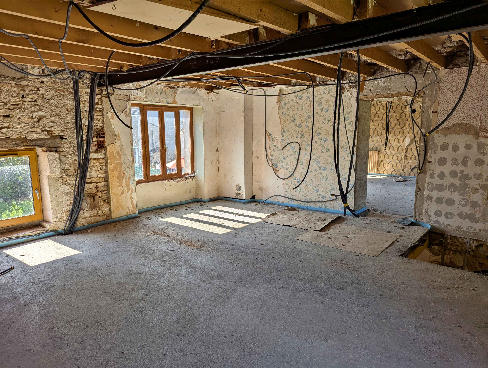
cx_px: 244
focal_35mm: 24
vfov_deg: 56.9
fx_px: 339
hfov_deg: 71.5
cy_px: 184
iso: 40
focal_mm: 6.81
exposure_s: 1/464
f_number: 1.85
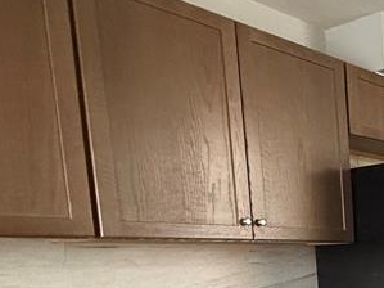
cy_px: 324
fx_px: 532
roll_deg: +1.3
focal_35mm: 48
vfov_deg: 27.4
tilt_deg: -6.9
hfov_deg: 28.8
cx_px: 546
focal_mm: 2.22
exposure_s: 1/60
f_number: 2.2
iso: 400
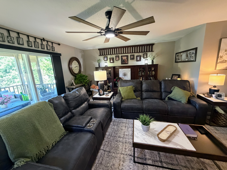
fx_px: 92
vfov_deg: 85.7
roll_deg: +3.1
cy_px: 85
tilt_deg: -11.4
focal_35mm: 14
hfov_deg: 102.1
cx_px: 114
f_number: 2.2
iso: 640
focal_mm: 2.22
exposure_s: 1/60
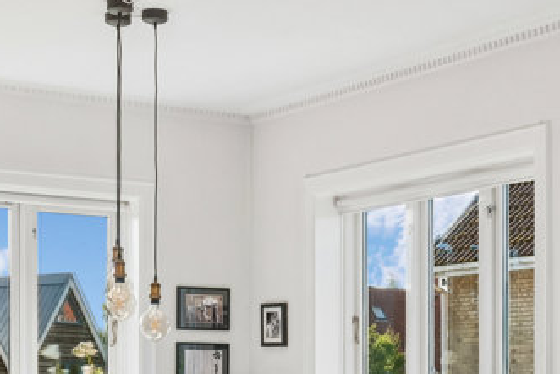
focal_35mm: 87
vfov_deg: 15.3
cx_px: 343
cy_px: 409
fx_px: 1354
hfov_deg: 23.3
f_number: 10
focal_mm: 24
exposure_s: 1/10
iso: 200
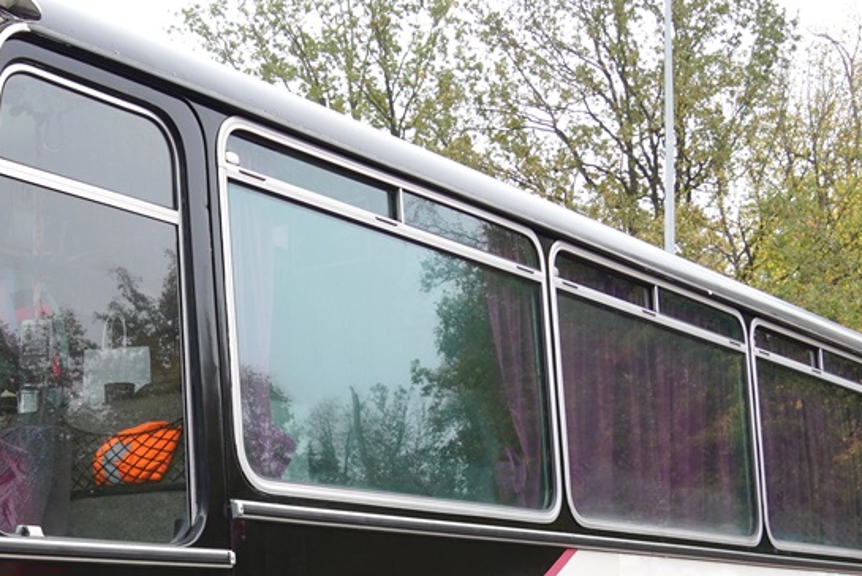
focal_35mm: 71
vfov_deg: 18.6
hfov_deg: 27.5
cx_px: 92
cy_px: 598
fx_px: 1701
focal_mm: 18
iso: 100
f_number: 4.5
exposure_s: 1/80
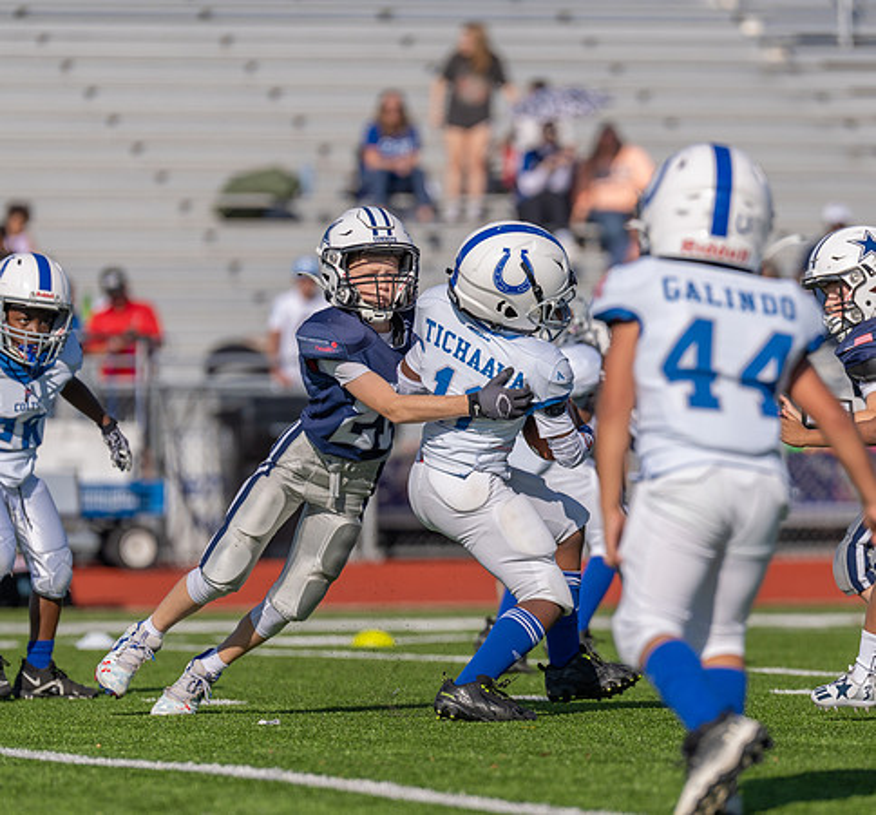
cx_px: 490
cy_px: 502
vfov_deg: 5.0
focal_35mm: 336
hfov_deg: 5.4
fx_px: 9294
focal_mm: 200
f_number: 3.2
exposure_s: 1/4000
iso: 160
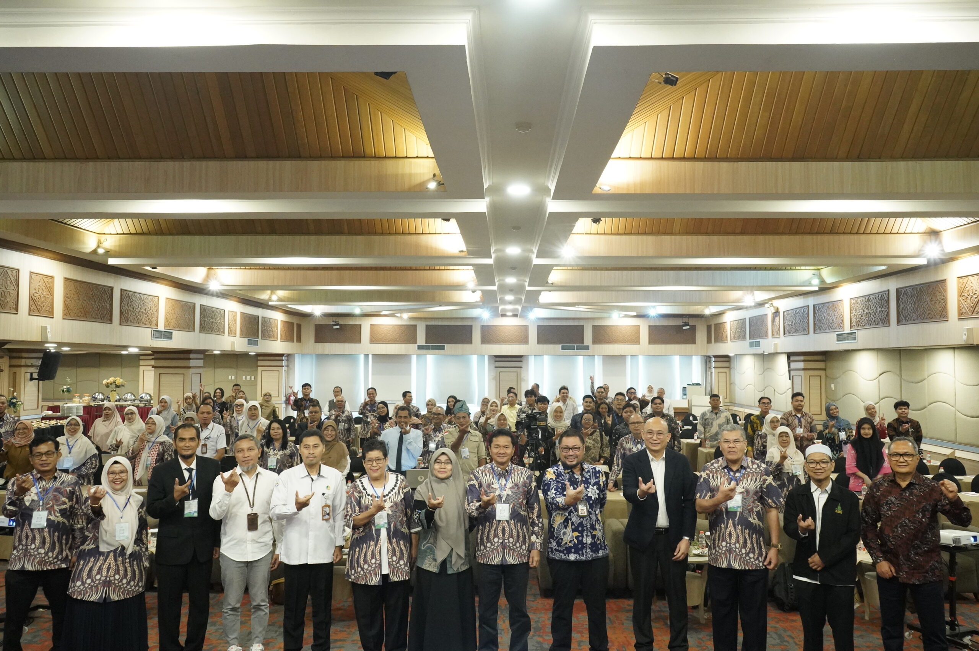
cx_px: 490
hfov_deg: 63.7
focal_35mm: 29
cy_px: 326
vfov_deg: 44.9
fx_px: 788
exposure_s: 1/100
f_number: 6.3
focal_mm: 29
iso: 12800
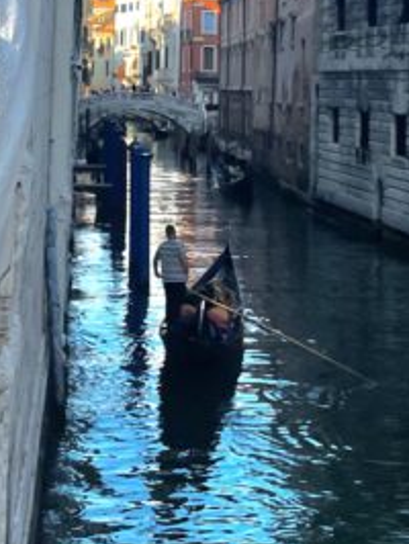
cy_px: -80
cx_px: 123
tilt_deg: +6.5
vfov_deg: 18.7
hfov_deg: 14.8
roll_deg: -0.4
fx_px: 1573
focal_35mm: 100
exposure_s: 1/2747
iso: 32
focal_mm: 4.2
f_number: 1.6
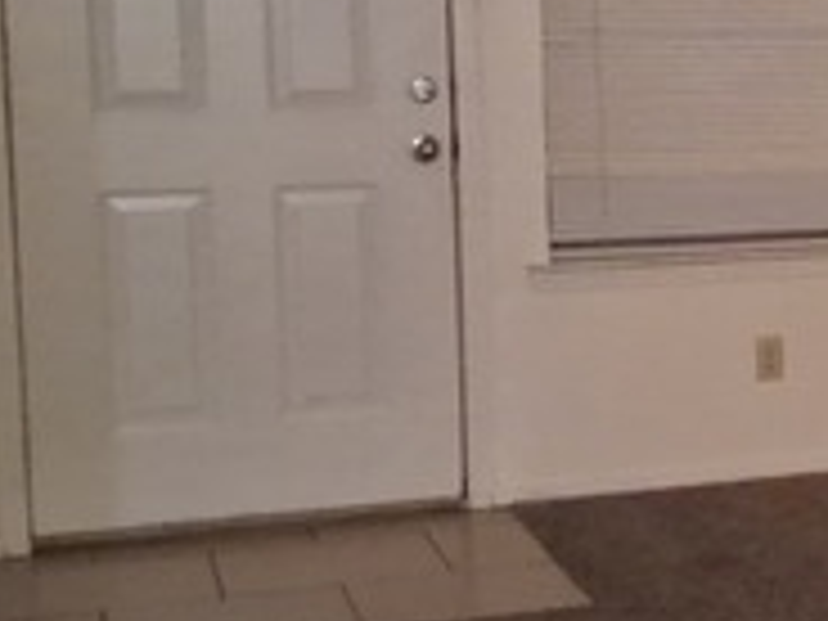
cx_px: 1231
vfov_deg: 15.7
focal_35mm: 94
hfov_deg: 18.5
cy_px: 261
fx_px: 2248
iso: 640
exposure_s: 1/24
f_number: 1.8
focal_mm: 3.98
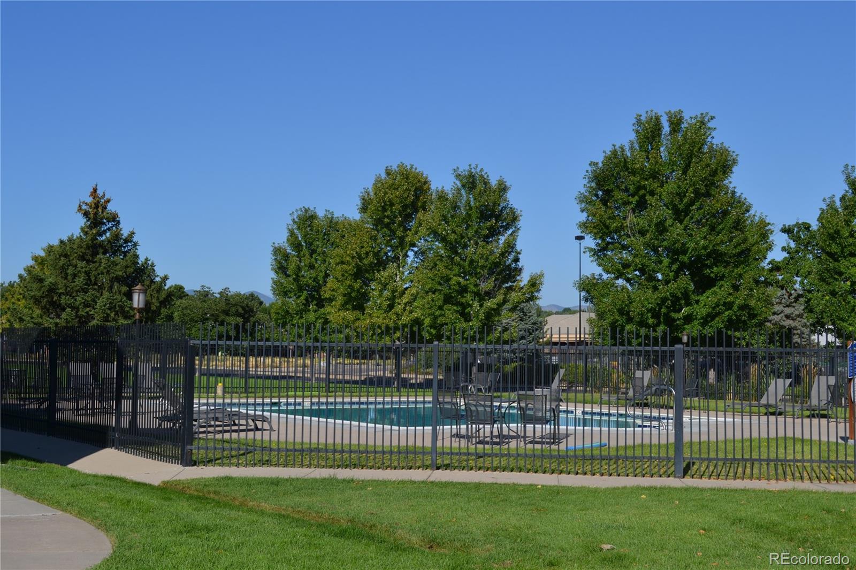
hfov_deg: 38.9
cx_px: 428
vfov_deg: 26.5
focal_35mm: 51
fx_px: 1212
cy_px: 285
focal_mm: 34
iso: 100
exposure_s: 1/250
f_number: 8
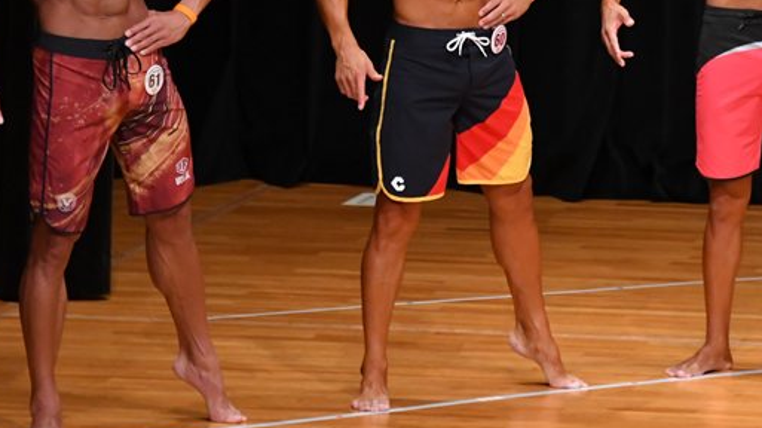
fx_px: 9108
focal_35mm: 451
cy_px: 64
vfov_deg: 2.7
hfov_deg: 4.8
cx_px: 483
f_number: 5.6
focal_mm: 190
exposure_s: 1/400
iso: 4000
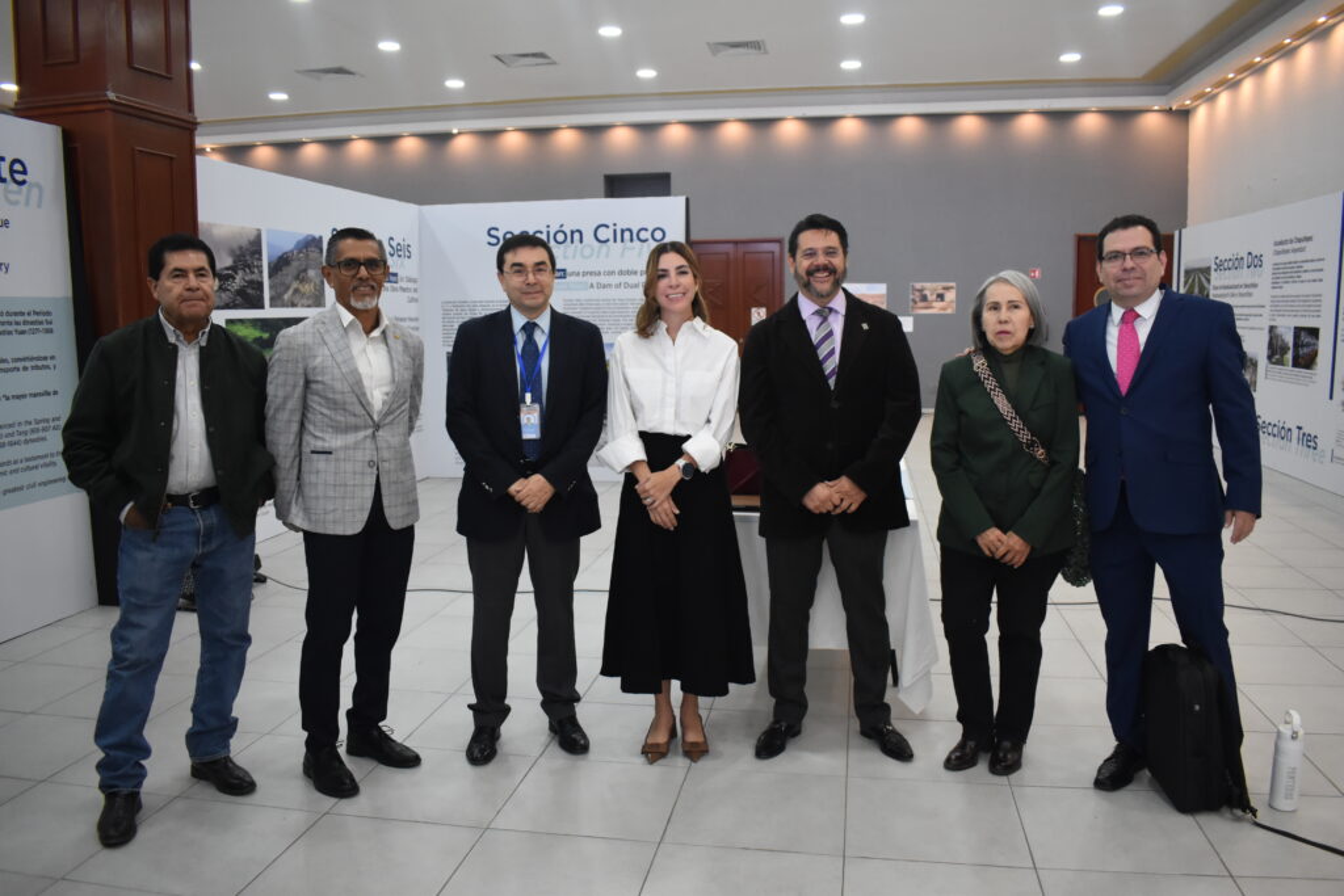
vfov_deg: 47.9
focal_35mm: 27
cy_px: 448
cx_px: 672
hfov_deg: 67.4
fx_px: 1008
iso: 1600
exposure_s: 1/125
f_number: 4
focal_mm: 18
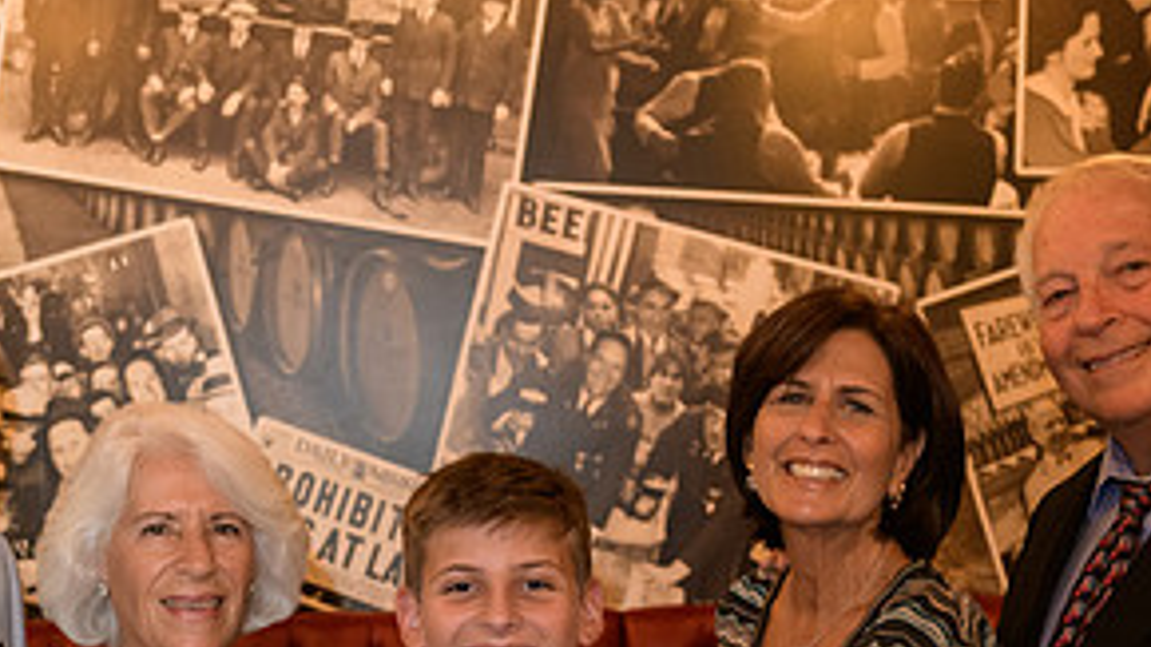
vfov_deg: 14.8
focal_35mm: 80
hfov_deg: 26.5
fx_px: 2441
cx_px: 500
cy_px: 697
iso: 1600
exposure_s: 1/125
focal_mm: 31
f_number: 3.2
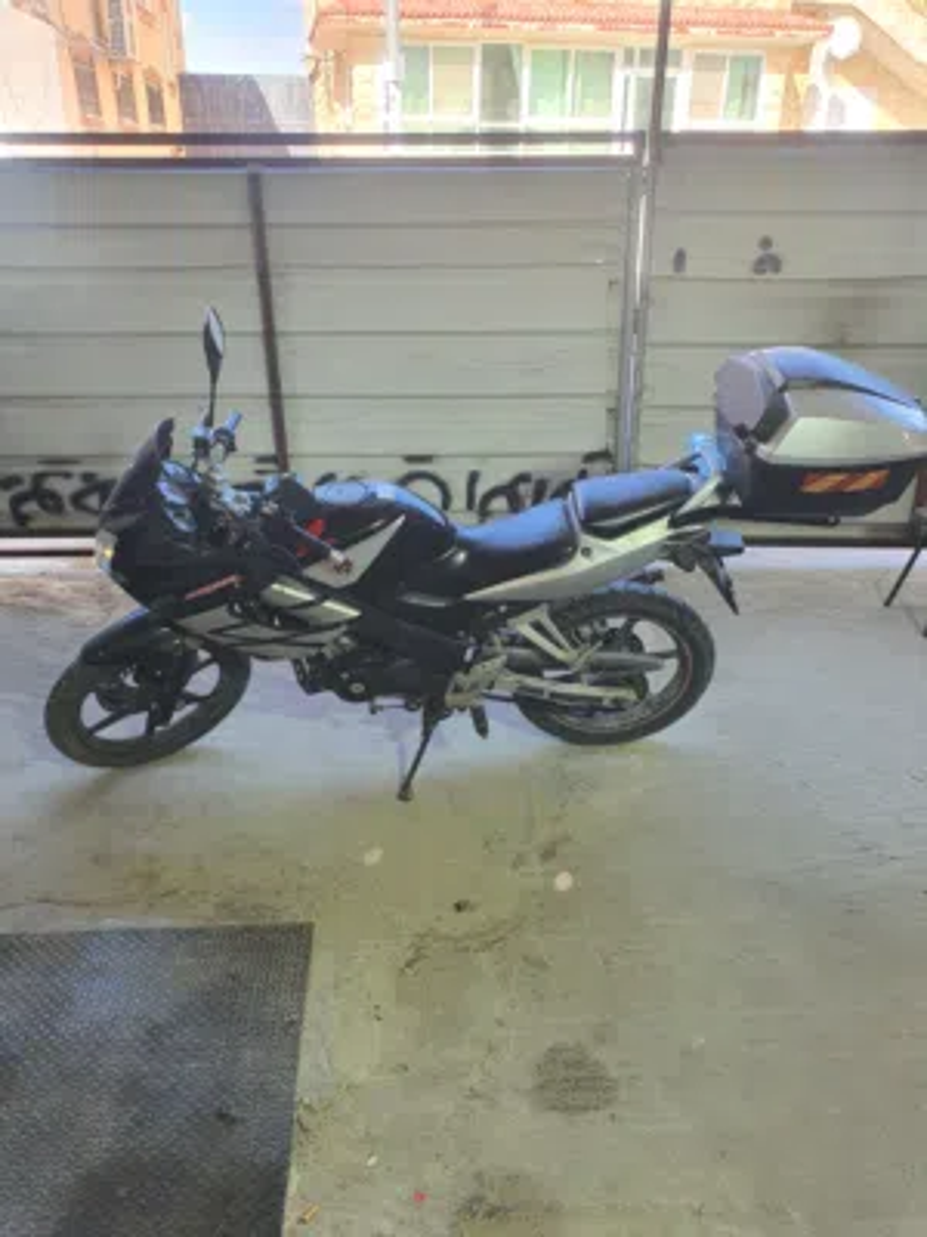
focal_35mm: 26
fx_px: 928
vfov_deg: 67.3
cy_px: 618
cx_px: 464
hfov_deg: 53.1
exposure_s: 1/140
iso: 50
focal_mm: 4.3
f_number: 2.4
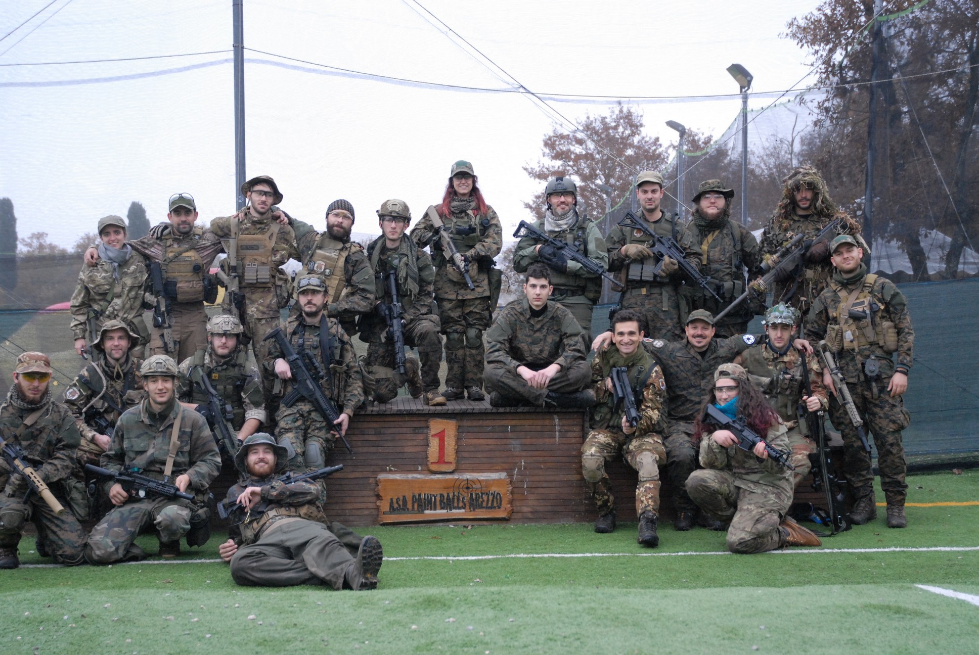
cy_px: 328
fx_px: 1389
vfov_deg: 26.6
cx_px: 490
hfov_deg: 38.8
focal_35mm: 51
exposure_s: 1/500
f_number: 4
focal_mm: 34
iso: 1000
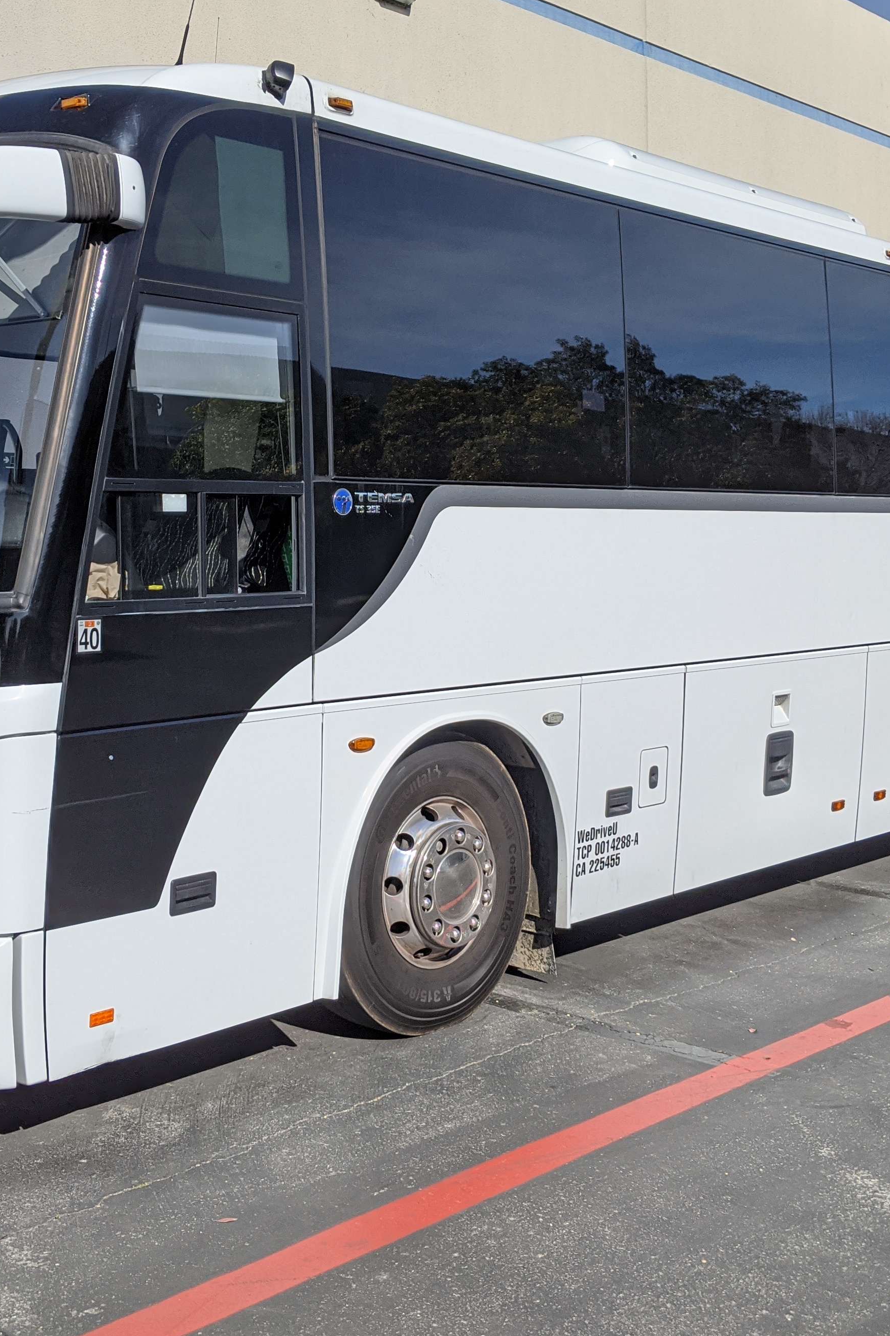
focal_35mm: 43
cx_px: 384
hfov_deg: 31.1
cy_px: 587
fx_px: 1595
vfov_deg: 45.3
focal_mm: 4.44
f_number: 1.8
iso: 75
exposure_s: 1/5882
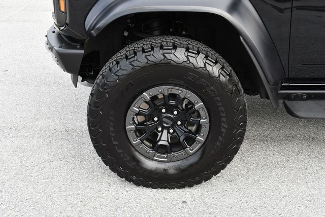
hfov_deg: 41.1
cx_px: 162
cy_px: 108
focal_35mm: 48
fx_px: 434
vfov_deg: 28.1
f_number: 5.6
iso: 320
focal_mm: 24
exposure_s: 1/250
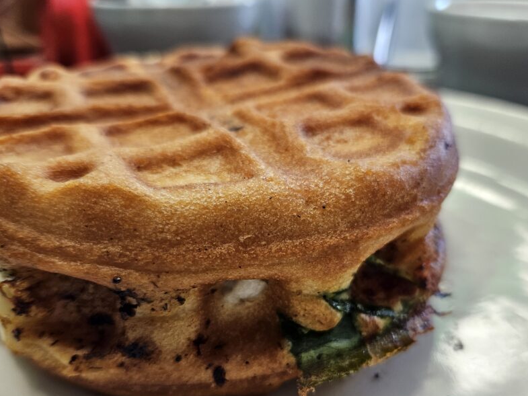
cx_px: 280
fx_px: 458
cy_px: 252
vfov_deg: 46.3
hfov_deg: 59.9
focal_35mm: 30
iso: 125
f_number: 1.8
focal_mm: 5.4
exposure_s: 1/120
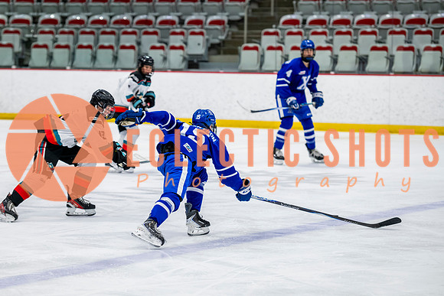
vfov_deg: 9.2
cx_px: 181
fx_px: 1837
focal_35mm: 149
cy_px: 160
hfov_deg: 13.8
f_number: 3.2
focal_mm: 122
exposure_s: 1/800
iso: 1600
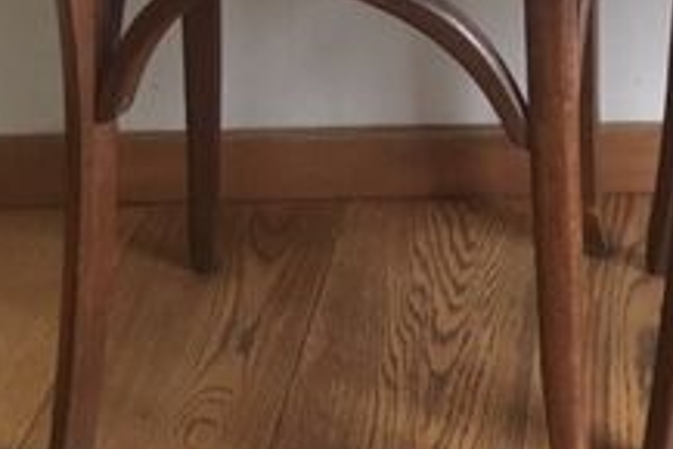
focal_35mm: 89
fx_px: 1665
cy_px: -254
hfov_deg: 22.4
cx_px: 580
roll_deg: +0.8
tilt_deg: -14.4
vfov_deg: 14.2
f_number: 2.2
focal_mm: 4.15
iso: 250
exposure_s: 1/33
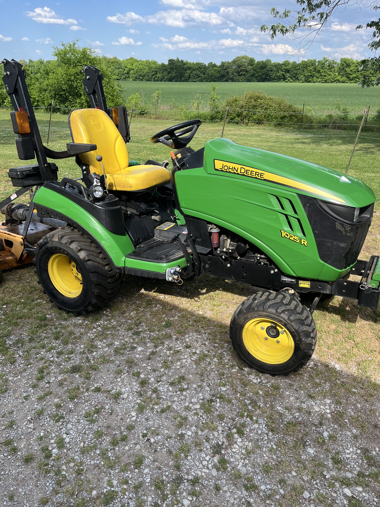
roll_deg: -3.3
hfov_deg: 53.1
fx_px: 381
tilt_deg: -28.0
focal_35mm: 26
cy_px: 254
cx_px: 190
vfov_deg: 67.3
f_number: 1.6
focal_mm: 5.1
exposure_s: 1/1355
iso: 50
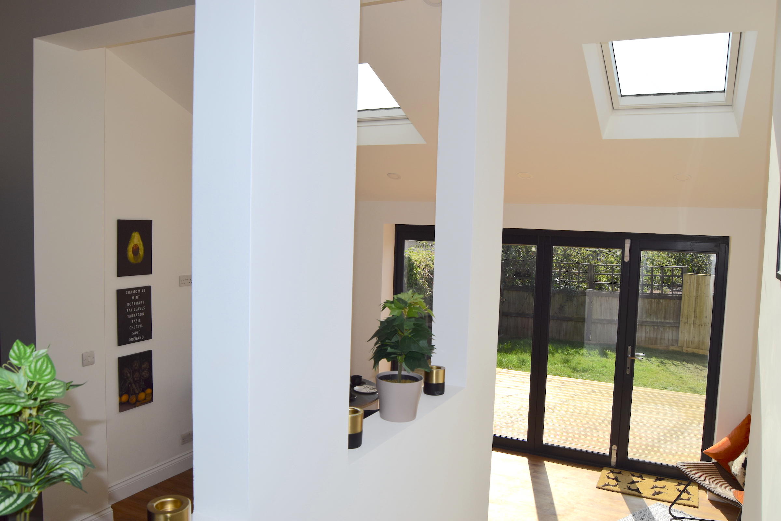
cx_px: 390
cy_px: 260
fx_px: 586
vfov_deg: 47.9
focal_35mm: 27
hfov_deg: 67.4
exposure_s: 1/200
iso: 100
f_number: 10
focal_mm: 18
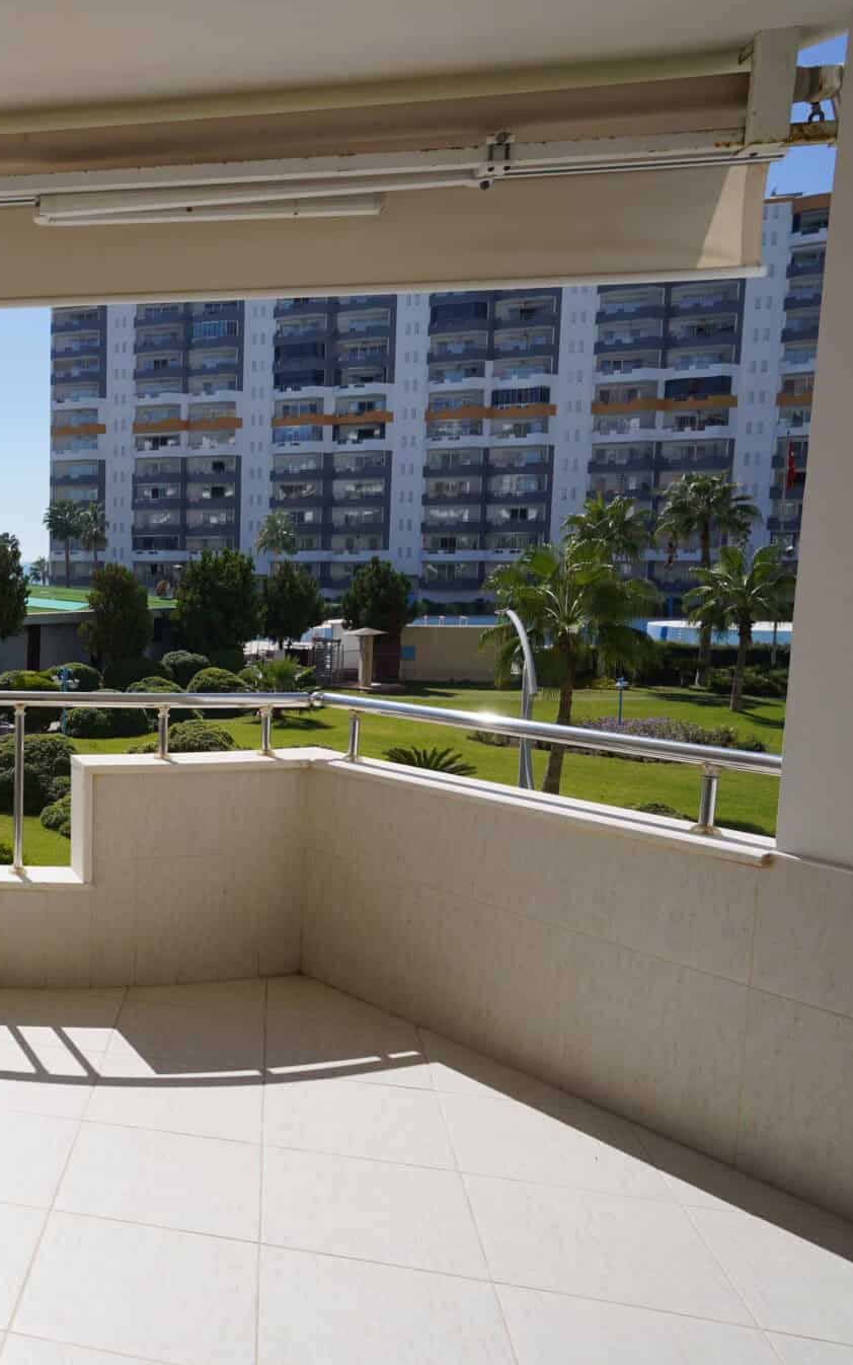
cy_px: 688
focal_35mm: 31
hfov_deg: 34.2
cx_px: -122
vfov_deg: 61.2
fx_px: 1153
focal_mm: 20
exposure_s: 1/500
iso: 100
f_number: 7.1
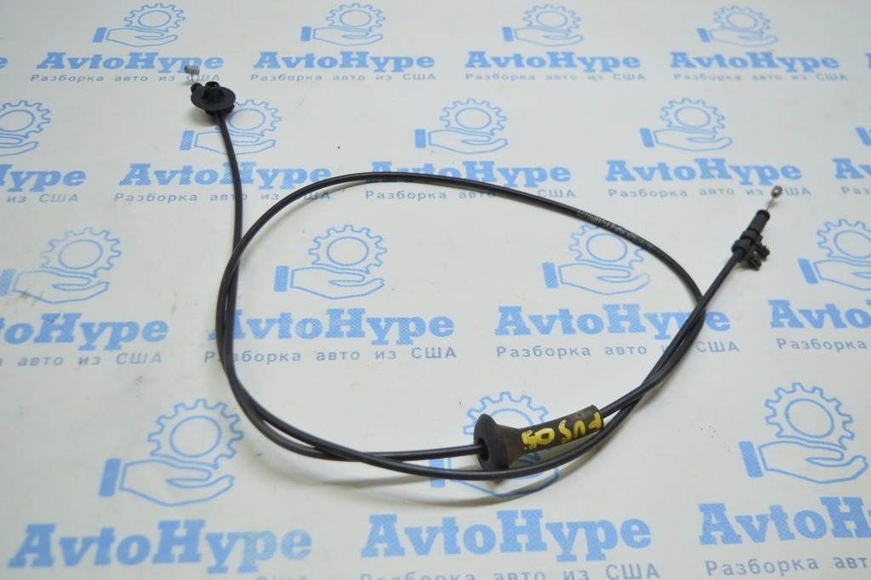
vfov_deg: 34.2
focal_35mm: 39
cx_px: 436
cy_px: 290
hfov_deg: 49.6
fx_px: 943
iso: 400
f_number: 4
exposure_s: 1/60
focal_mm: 26
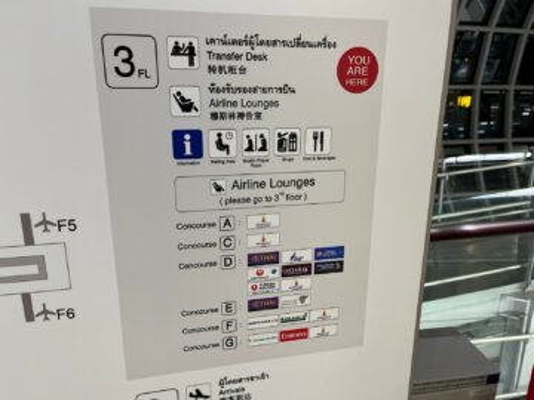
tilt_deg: -15.9
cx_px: 267
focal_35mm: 26
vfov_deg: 53.1
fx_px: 401
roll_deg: +0.5
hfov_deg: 67.3
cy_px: 200
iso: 125
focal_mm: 5.1
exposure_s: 1/53
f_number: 1.6
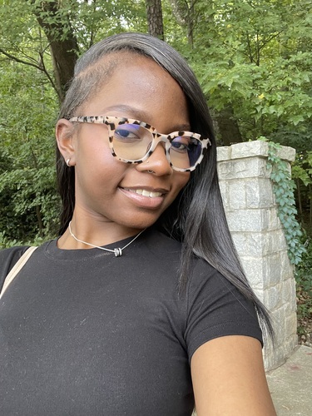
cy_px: 208
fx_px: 361
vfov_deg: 60.0
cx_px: 156
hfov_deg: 46.8
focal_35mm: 30
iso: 100
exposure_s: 1/72
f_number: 2.2
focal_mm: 2.71
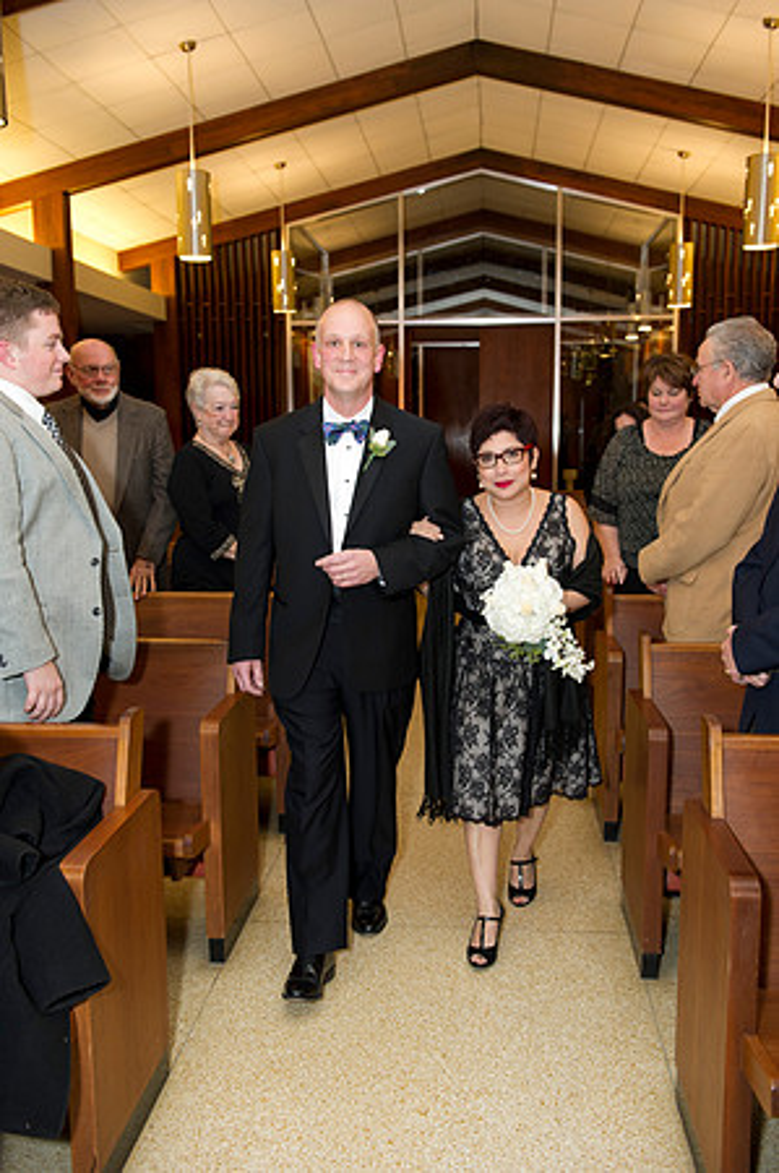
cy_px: 586
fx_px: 1041
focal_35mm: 32
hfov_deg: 41.0
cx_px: 390
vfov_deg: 58.8
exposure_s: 1/160
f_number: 4
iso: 1600
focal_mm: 32
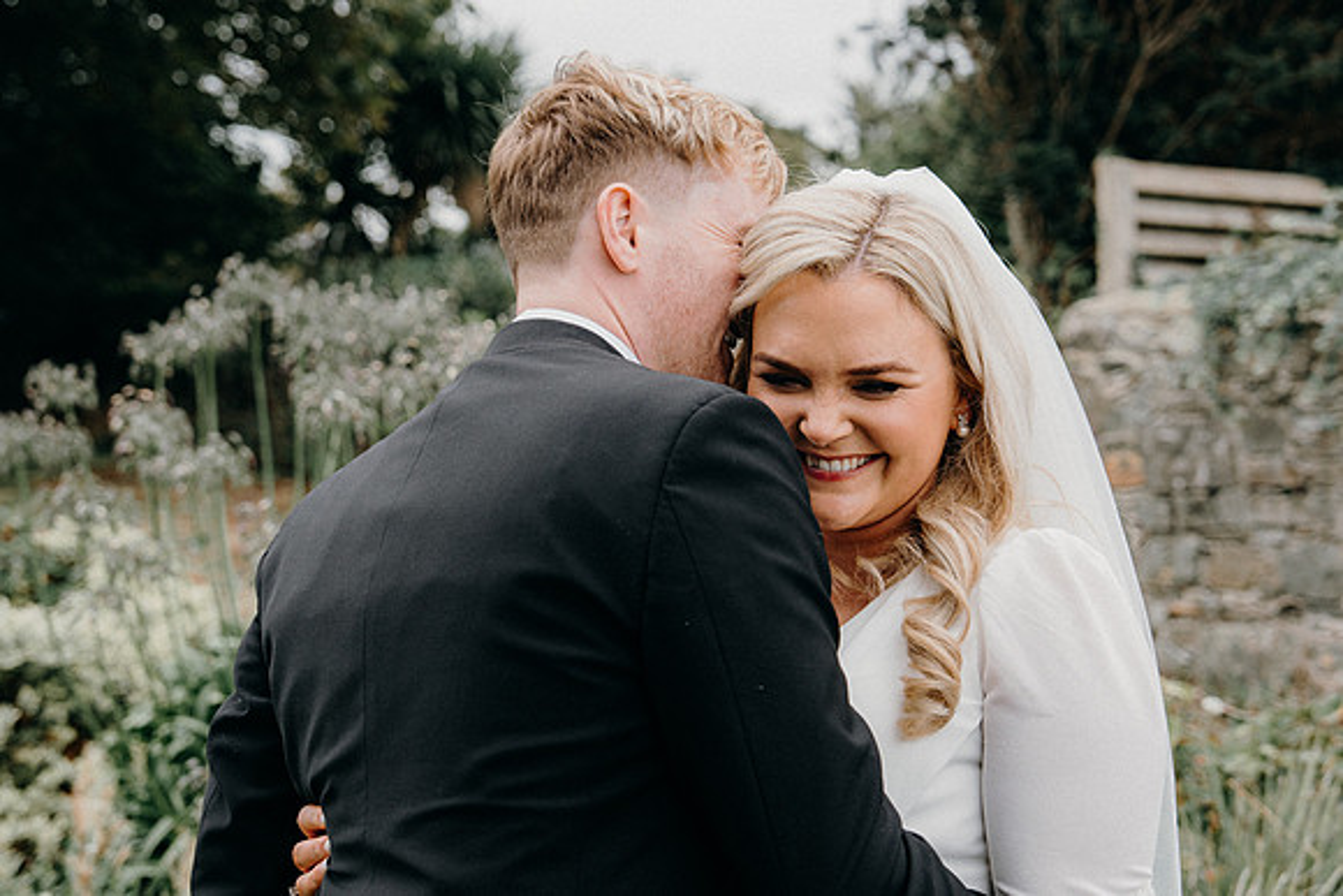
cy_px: 448
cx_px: 672
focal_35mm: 63
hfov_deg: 31.9
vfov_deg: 21.6
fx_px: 2351
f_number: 3.5
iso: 200
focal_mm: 42
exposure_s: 1/250
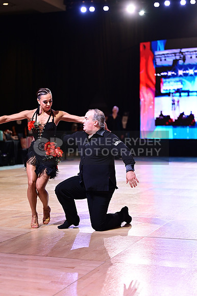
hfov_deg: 19.4
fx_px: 575
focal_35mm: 70
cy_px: 148
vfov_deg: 28.9
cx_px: 98
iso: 1600
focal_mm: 70
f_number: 2.8
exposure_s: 1/400
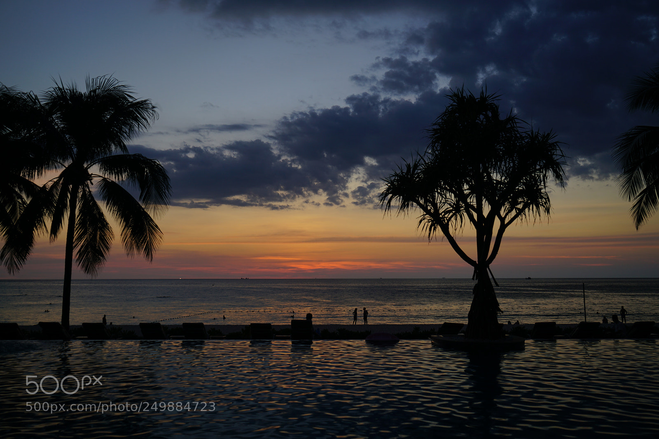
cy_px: 220
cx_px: 330
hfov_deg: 53.1
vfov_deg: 36.9
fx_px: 659
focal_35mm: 36
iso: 100
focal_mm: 36
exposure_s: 1/30
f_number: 4
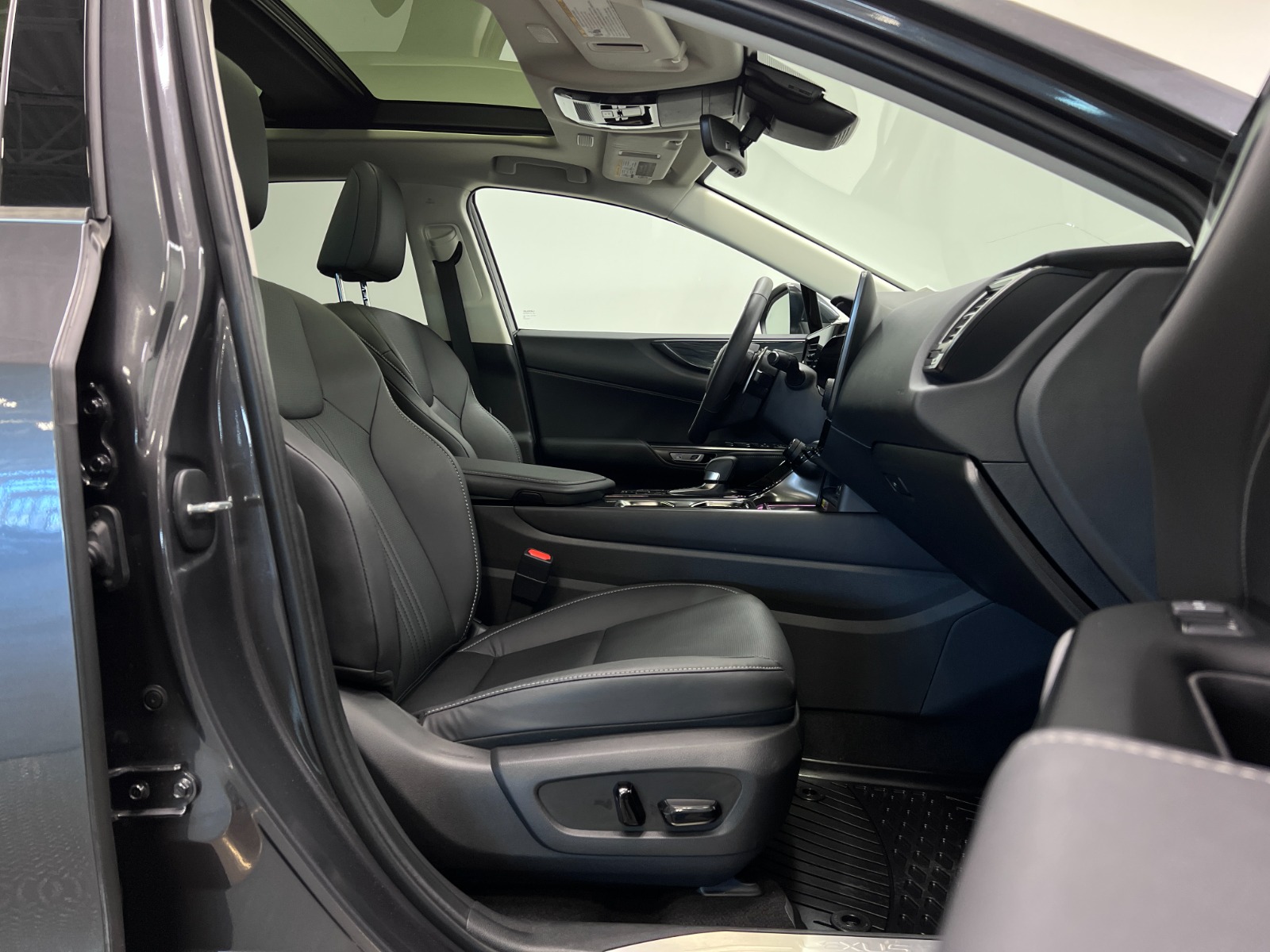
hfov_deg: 67.3
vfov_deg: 53.1
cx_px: 635
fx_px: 954
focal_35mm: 26
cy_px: 476
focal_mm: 5.7
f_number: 1.5
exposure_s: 1/120
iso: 125
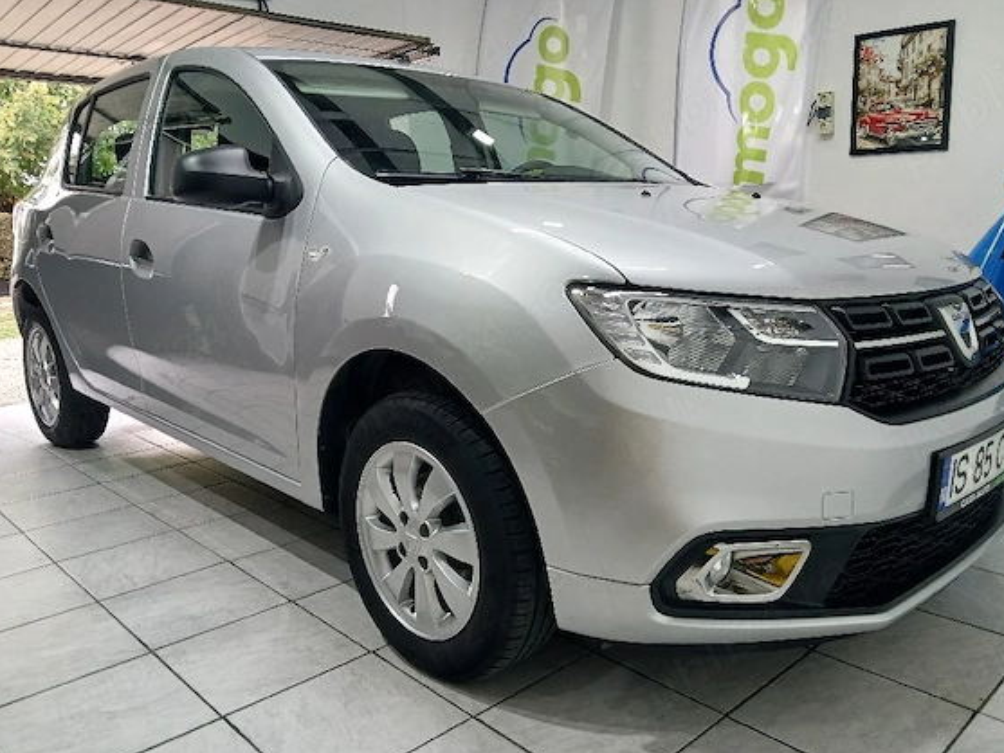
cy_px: 373
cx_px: 525
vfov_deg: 49.8
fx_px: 812
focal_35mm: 28
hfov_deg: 63.4
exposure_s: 1/50.3
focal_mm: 3.98
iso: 80
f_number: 1.8
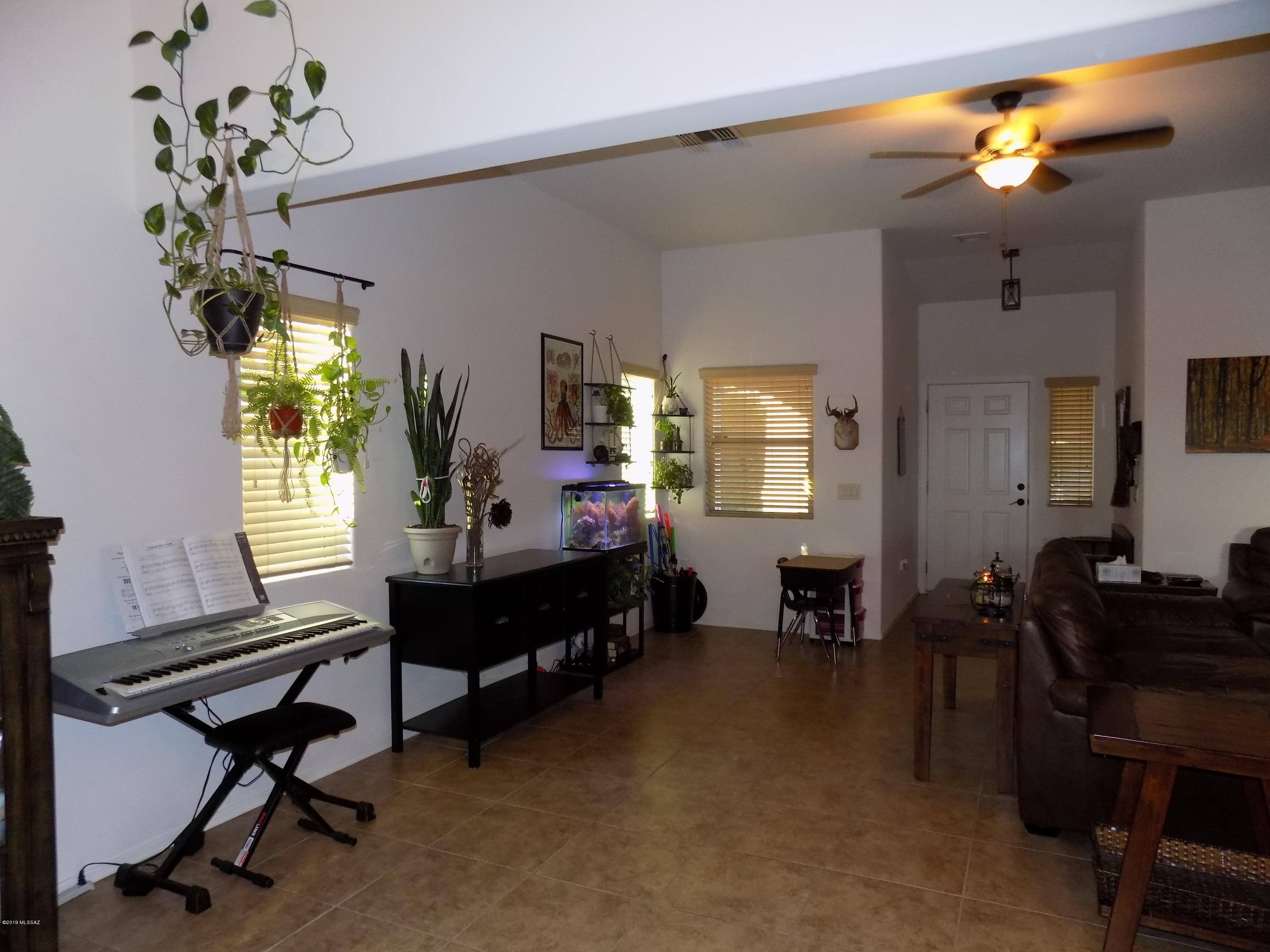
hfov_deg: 73.9
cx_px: 635
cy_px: 476
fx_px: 844
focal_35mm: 23
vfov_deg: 58.9
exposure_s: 1/30
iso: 200
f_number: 3.1
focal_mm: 4
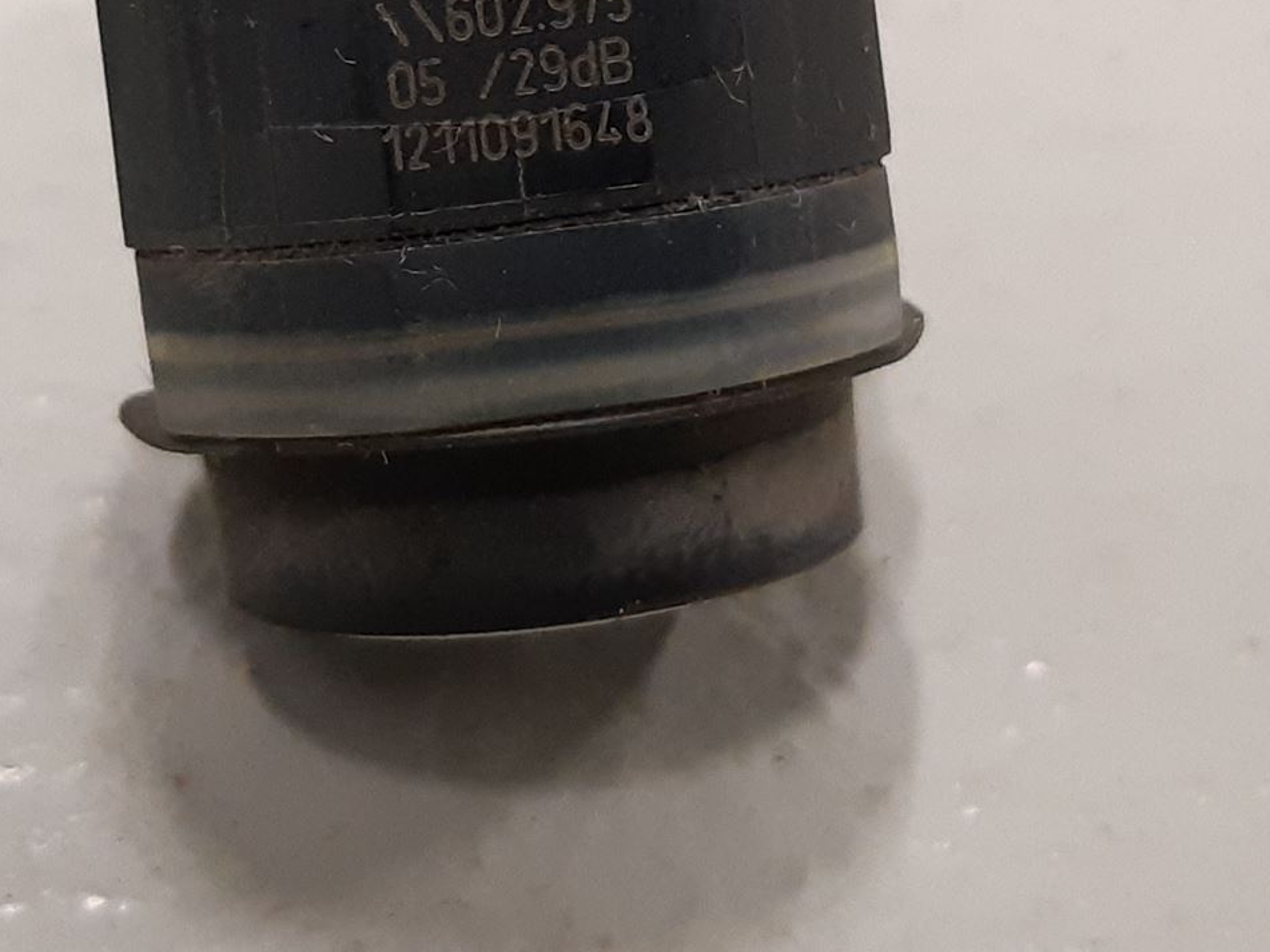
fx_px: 2054
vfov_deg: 25.1
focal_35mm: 56
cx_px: 471
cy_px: 44
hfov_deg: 34.2
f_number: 1.7
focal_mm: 3.93
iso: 250
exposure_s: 1/50
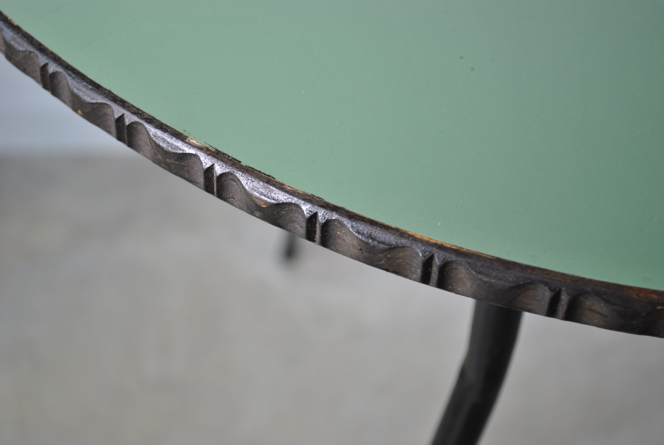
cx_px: 332
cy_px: 222
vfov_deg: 20.2
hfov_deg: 29.8
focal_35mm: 68
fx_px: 1246
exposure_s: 1/25
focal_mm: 45
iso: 100
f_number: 5.3
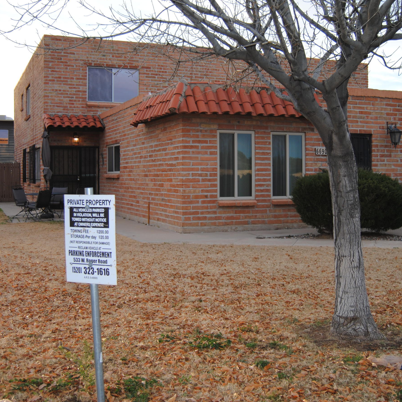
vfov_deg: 39.1
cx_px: 200
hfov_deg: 39.2
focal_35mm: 43
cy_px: 177
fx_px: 565
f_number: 3.5
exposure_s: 1/160
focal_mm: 20
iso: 100
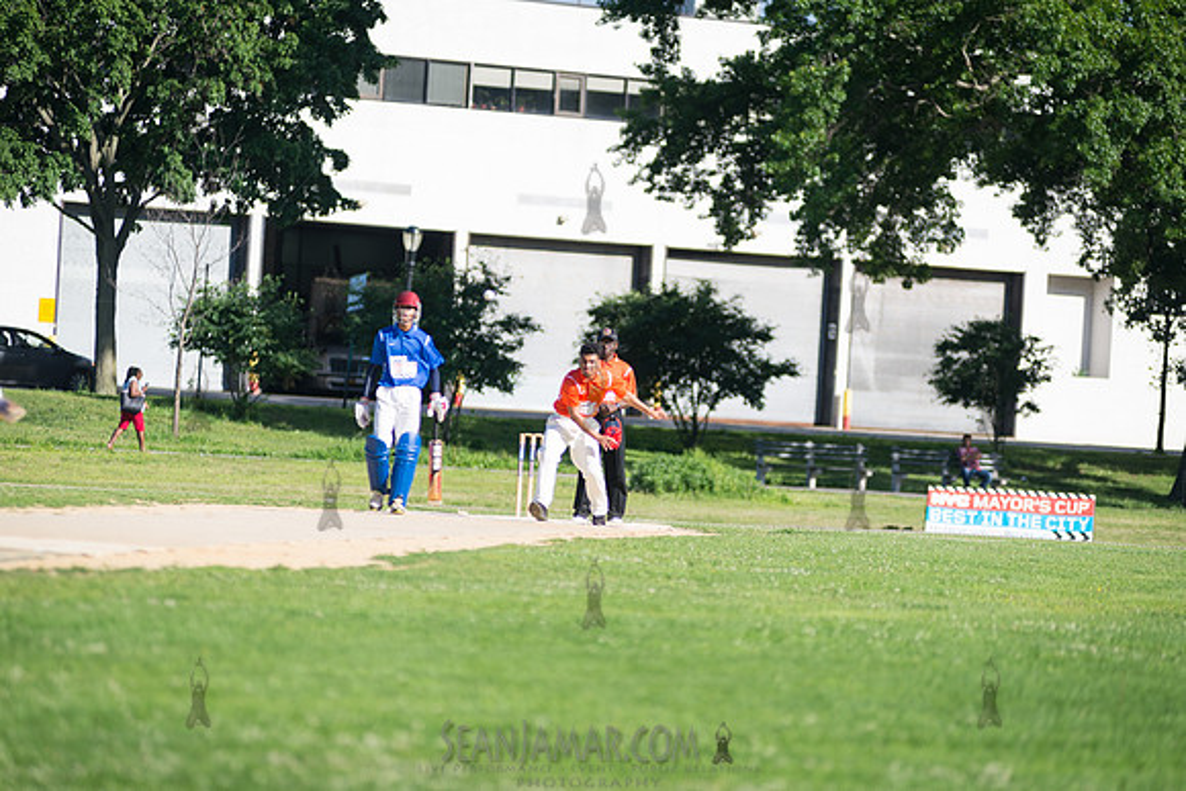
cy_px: 396
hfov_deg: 10.3
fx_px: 6590
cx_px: 593
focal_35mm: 200
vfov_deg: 6.9
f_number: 2.8
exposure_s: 1/2000
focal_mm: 200
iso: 200
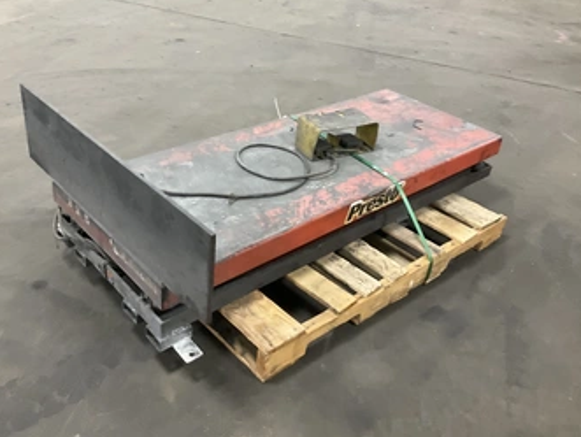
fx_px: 588
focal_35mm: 35
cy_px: 197
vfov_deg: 40.7
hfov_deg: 52.6
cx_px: 277
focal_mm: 3
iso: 250
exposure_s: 1/40
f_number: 1.8
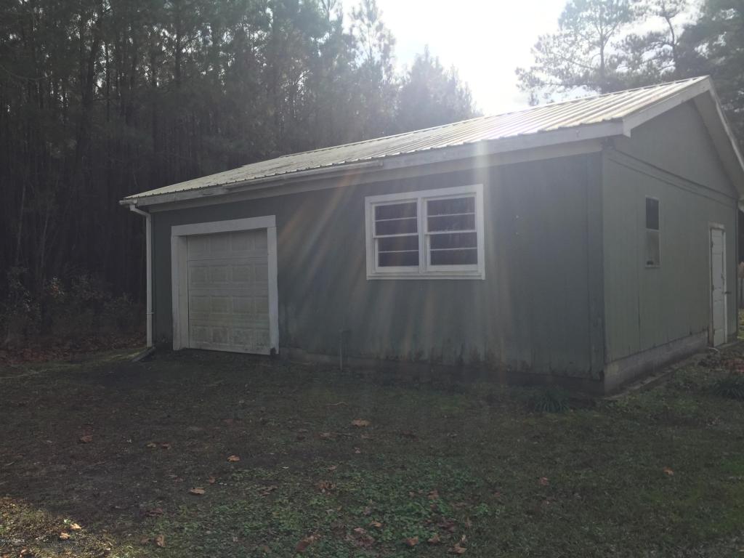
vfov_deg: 48.2
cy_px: 279
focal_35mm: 29
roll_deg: -0.2
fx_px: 623
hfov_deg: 61.7
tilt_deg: +1.4
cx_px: 372
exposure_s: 1/1883
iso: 32
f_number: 2.2
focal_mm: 4.15
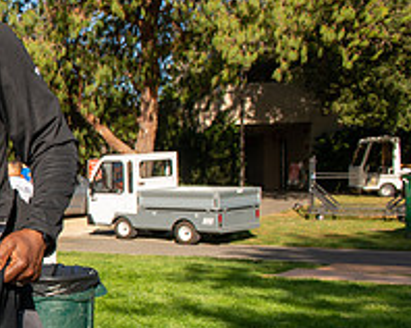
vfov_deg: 19.8
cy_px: 219
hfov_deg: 21.4
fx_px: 936
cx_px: -181
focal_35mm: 77
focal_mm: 28
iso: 100
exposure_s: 1/160
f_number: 8
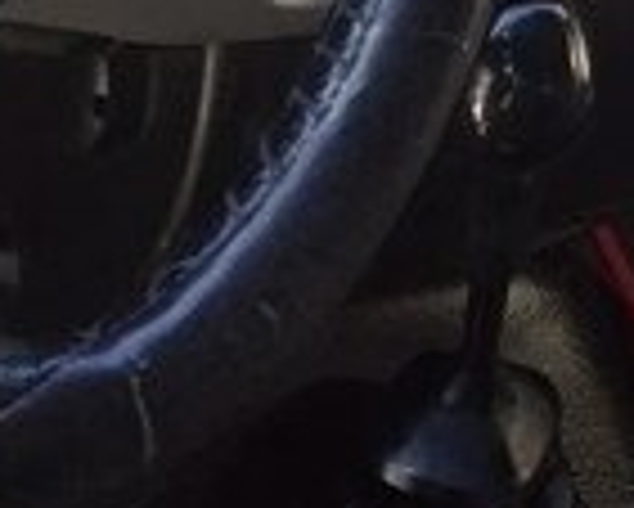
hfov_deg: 13.0
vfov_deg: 10.2
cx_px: 895
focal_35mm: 142
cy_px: -438
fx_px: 2666
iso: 64
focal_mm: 3.3
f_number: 2.2
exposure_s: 1/100
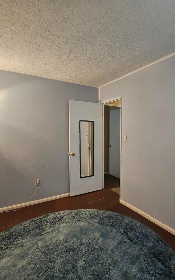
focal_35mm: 19
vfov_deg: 88.0
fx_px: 145
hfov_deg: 61.0
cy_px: 137
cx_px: 113
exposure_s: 1/60
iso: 100
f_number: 2.2
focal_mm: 2.2
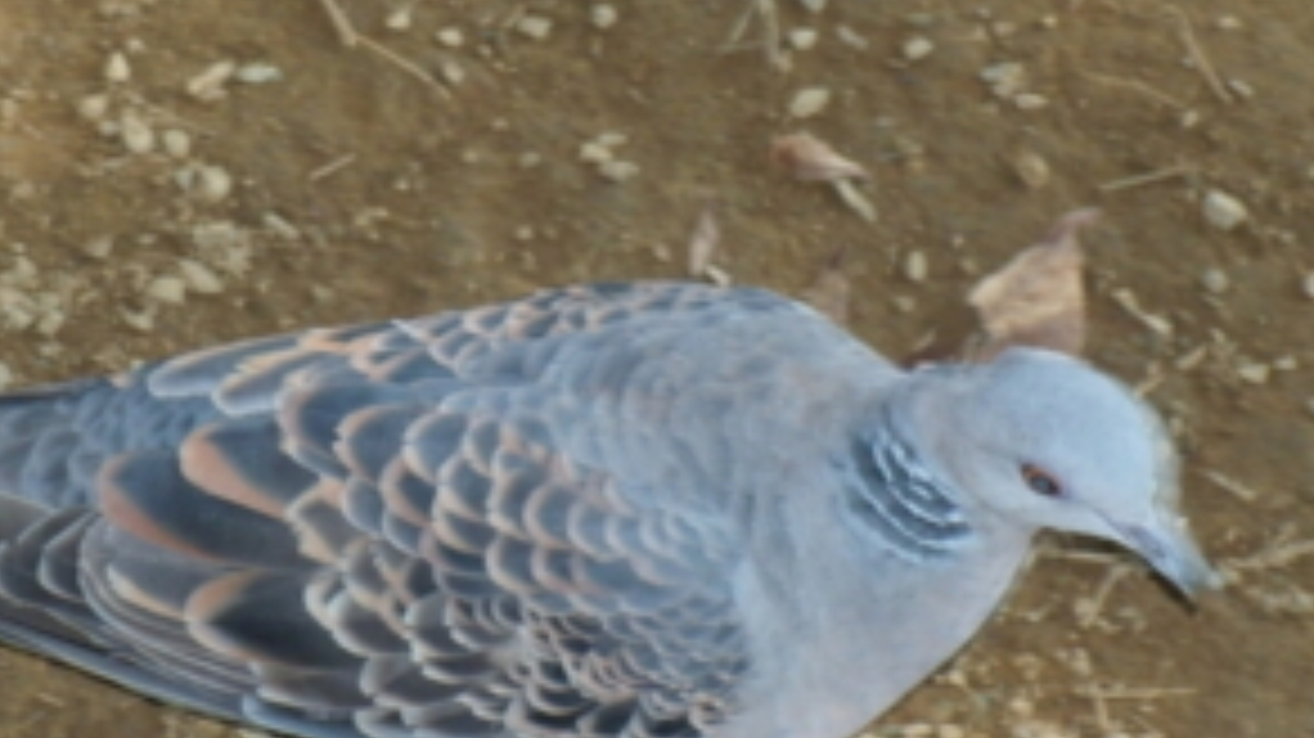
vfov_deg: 5.3
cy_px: 400
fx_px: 8011
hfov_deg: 9.4
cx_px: 590
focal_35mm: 230
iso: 320
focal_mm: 27.2
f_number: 4.4
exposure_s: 1/60
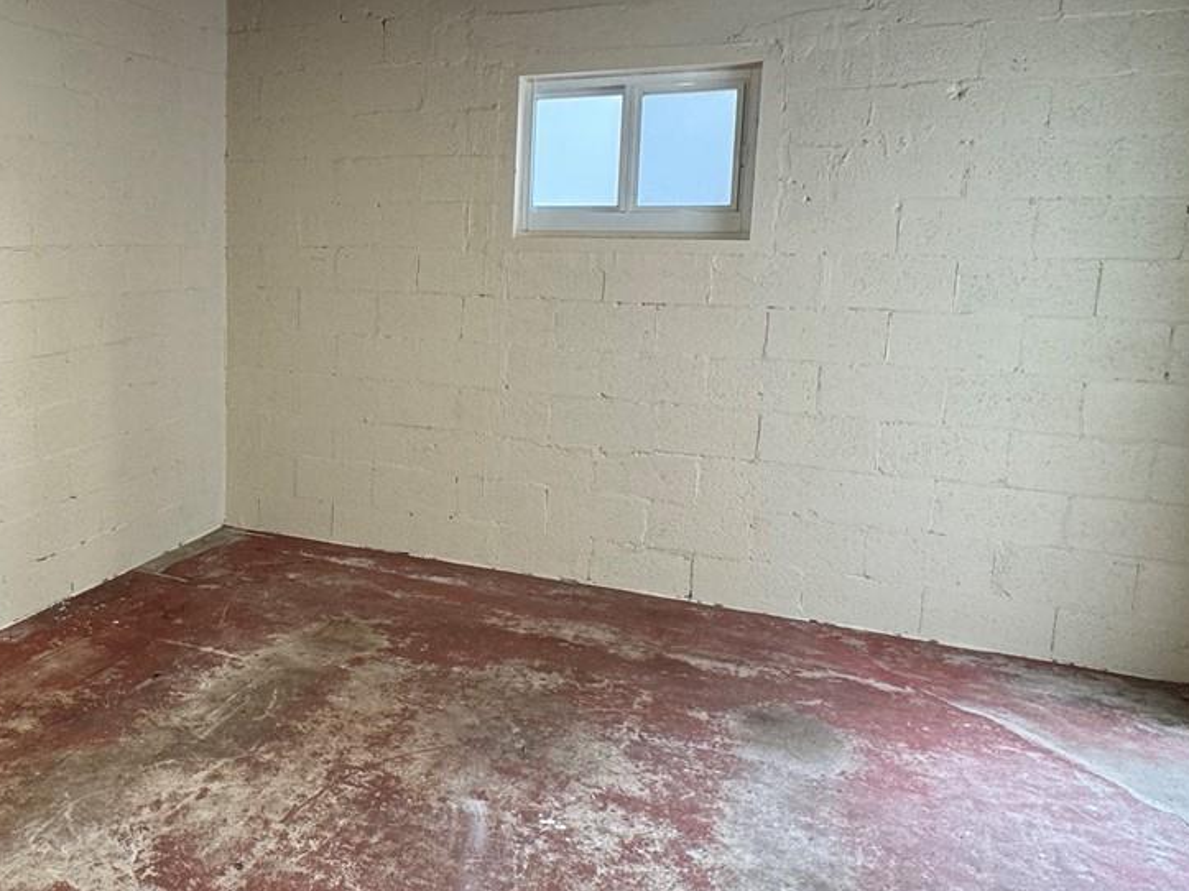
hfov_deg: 54.9
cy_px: 378
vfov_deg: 45.3
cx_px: 263
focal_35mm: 31
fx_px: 1065
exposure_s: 1/60
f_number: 2.2
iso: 200
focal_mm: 2.22
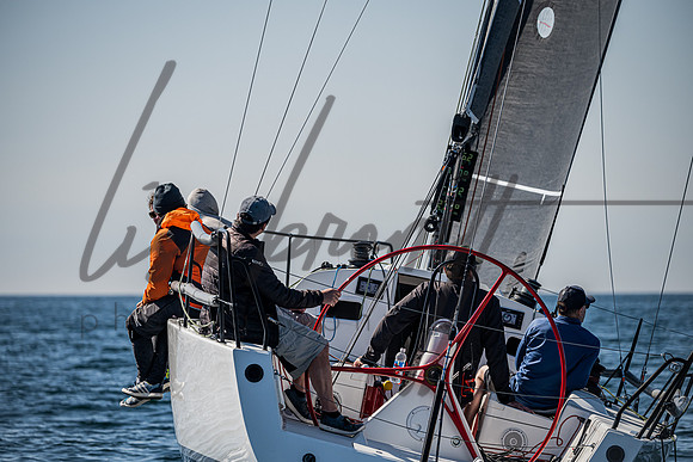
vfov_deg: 5.7
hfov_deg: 8.5
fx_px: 4654
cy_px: 231
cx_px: 337
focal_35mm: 242
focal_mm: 230
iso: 400
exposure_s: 1/4000
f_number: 5
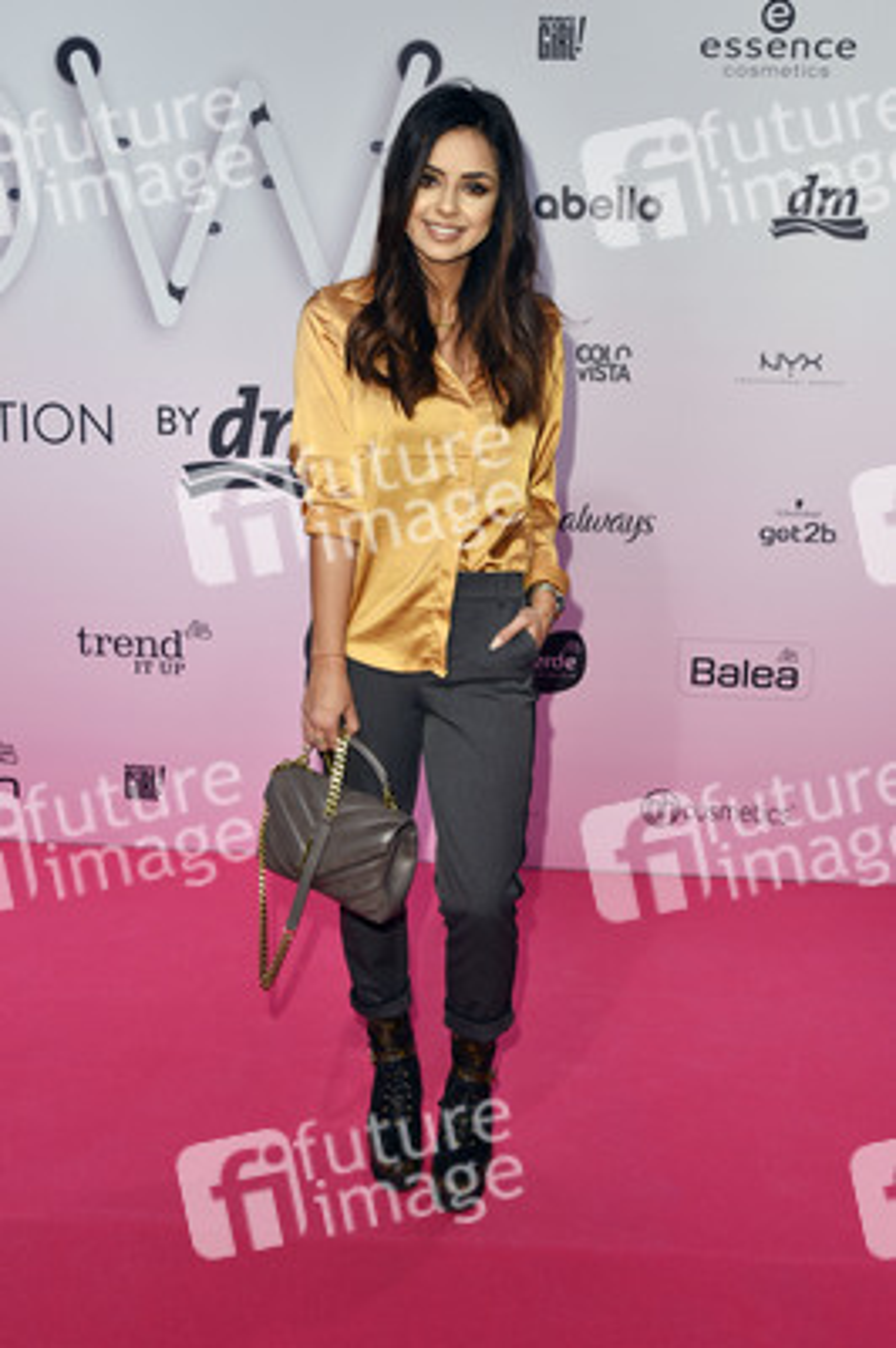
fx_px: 1159
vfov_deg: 60.3
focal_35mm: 31
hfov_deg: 42.3
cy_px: 674
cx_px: 448
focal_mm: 31
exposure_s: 1/200
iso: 400
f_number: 5.6
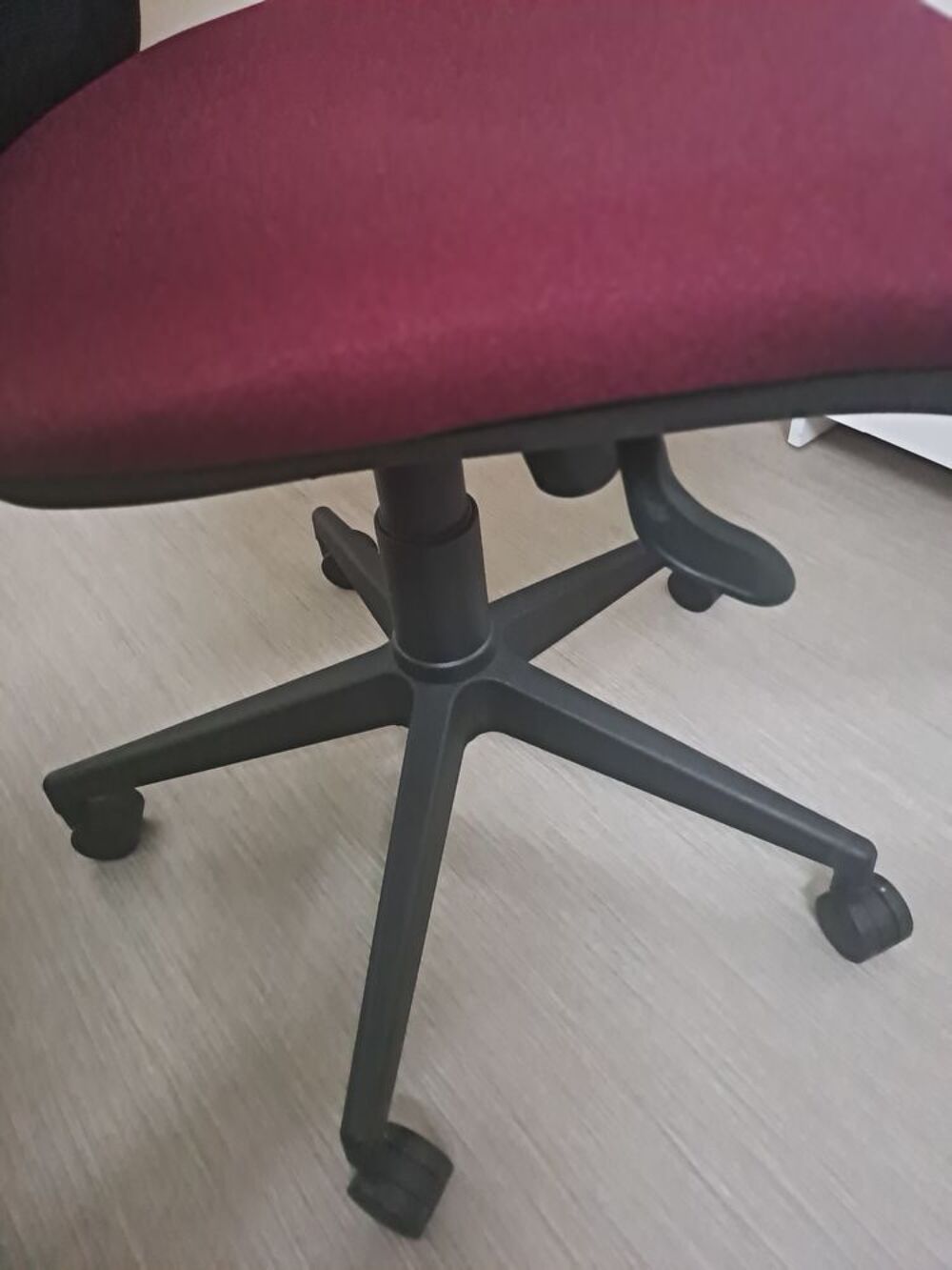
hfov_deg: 54.9
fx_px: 917
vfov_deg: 69.4
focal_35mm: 25
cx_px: 476
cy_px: 635
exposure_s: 1/17
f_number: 1.8
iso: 1000
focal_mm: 4.65
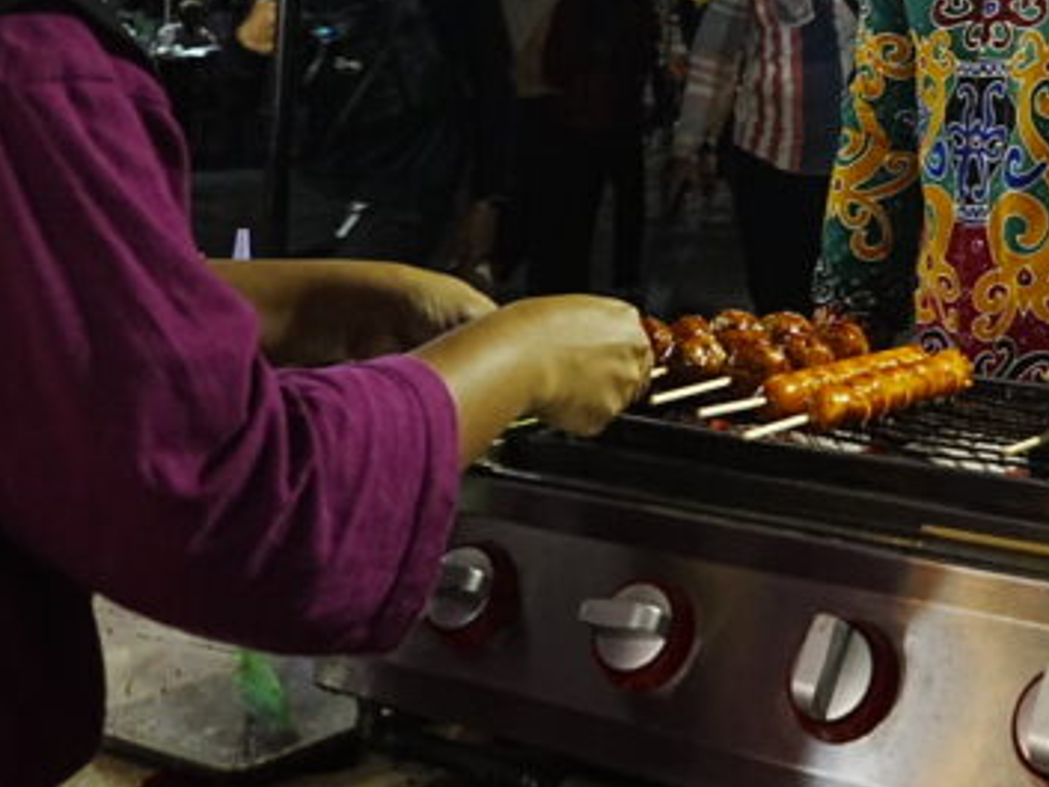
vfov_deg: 20.9
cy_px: -74
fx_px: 2031
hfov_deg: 28.5
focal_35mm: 67
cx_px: 802
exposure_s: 1/125
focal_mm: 24
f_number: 6.3
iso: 3200
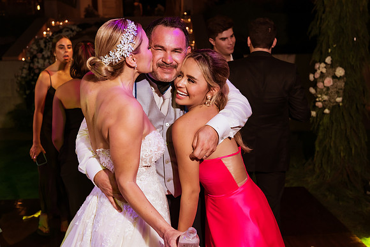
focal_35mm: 41
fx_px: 416
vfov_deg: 32.9
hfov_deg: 47.9
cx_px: 185
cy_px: 107
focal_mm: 35
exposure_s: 1/250
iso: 2000
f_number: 4.5
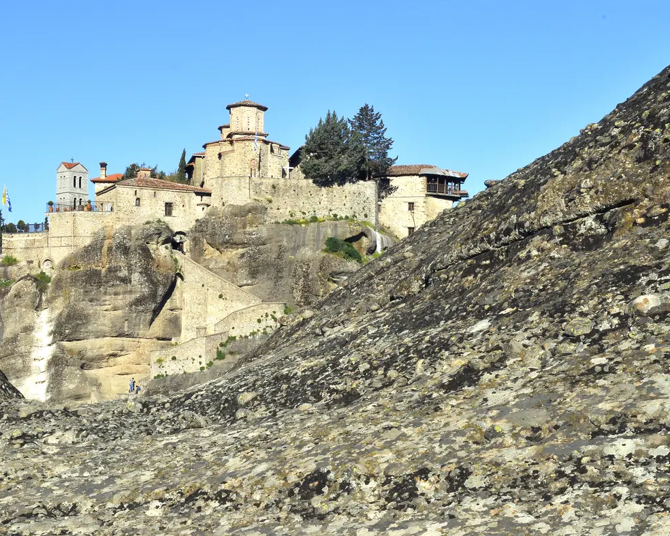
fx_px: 1428
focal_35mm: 72
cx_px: 305
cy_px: 265
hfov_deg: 26.4
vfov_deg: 21.3
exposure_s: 1/80
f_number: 22
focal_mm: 42
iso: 250
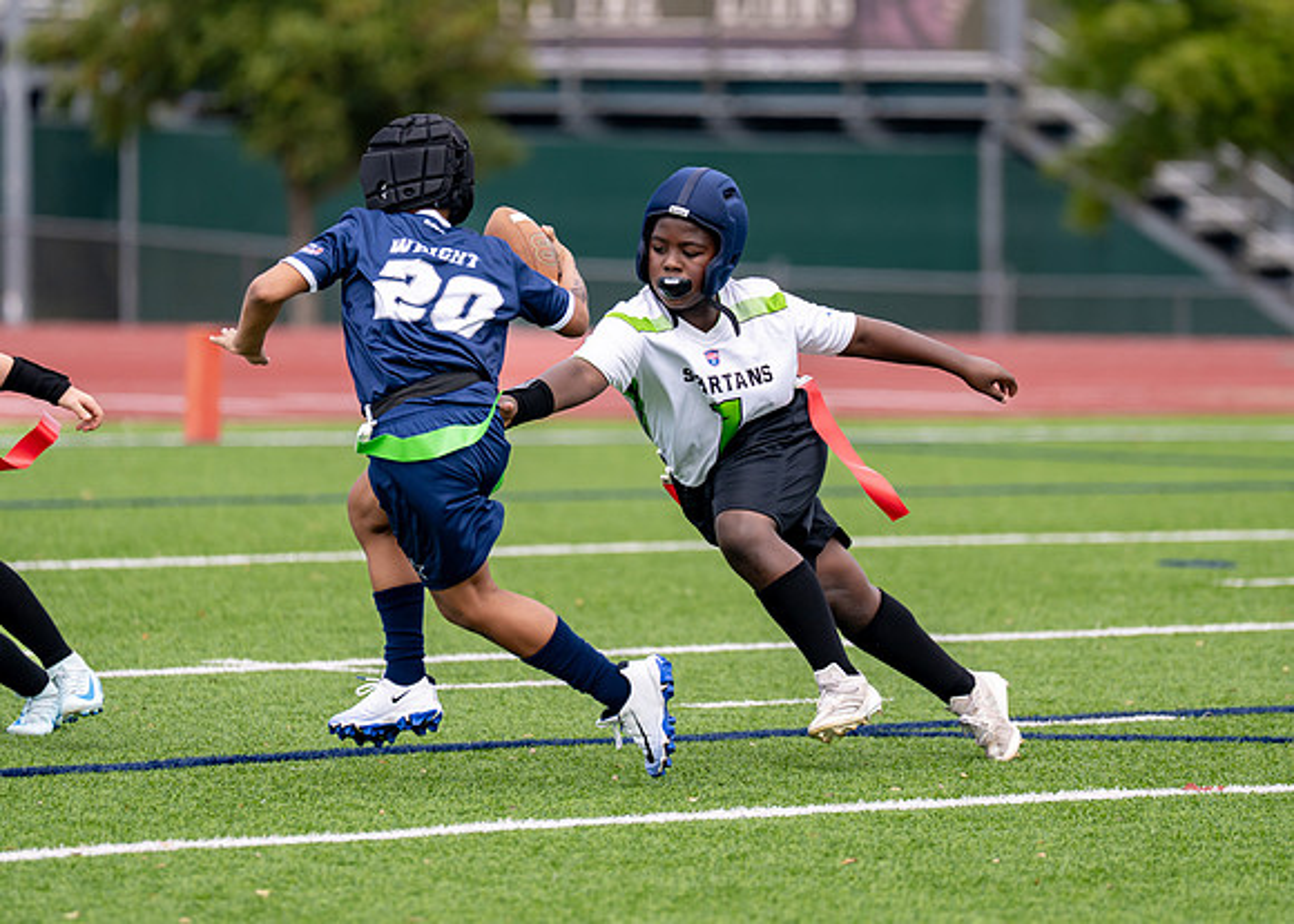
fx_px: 11626
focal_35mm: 316
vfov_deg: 4.5
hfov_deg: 6.4
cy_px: 408
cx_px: 709
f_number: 2.8
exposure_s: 1/2000
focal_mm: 200
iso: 125
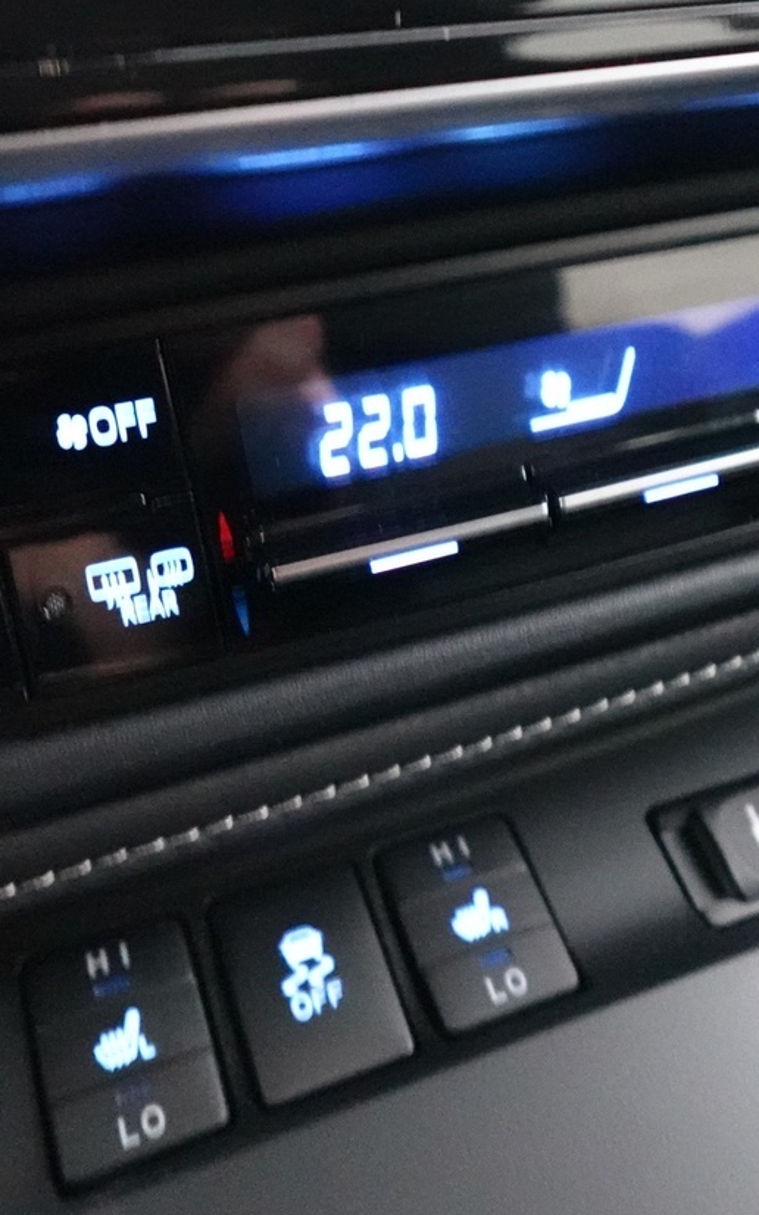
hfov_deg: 31.4
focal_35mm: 40
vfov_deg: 48.8
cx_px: 565
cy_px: 457
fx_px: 1324
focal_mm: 7.6
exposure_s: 1/30
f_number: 2
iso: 6400
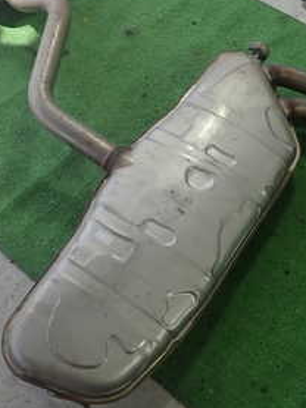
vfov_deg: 35.3
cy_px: 144
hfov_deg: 26.7
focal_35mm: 54
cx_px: 78
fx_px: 637
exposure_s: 1/60
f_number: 2.8
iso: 100
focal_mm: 4.5
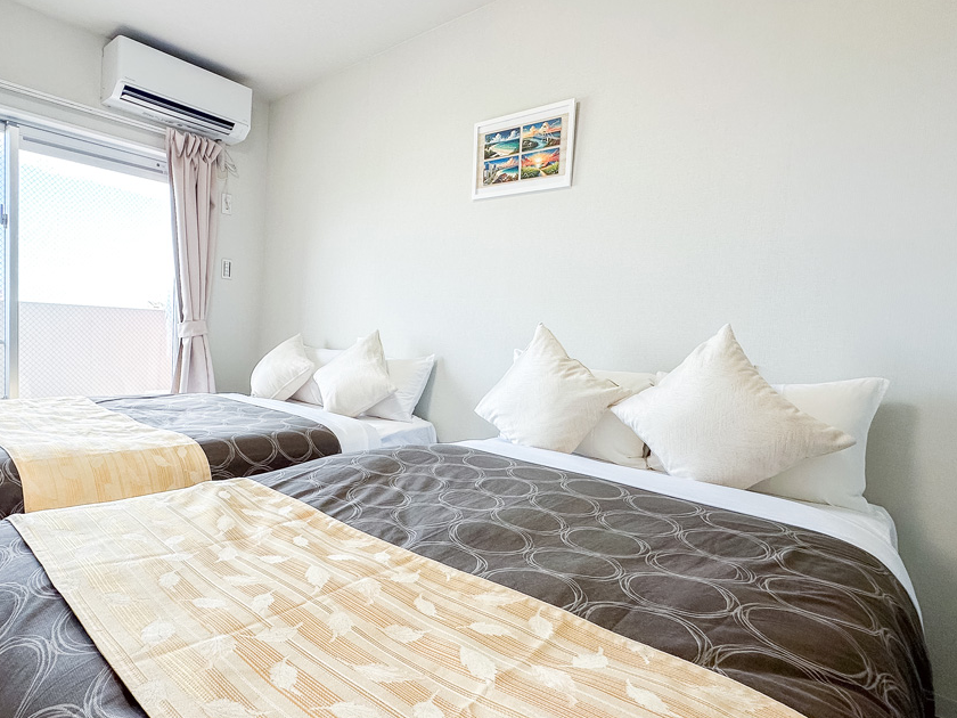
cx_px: 358
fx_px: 553
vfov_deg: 66.0
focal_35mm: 20
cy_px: 369
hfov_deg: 80.2
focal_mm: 2.22
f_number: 2.2
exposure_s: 1/120
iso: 40
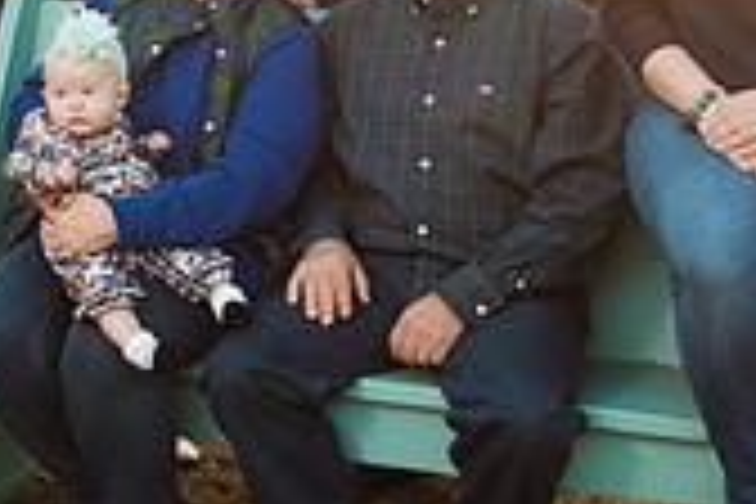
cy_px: -56
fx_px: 1953
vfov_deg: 14.4
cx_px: 54
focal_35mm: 93
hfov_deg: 21.4
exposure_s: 1/250
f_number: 2.8
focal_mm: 18
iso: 200
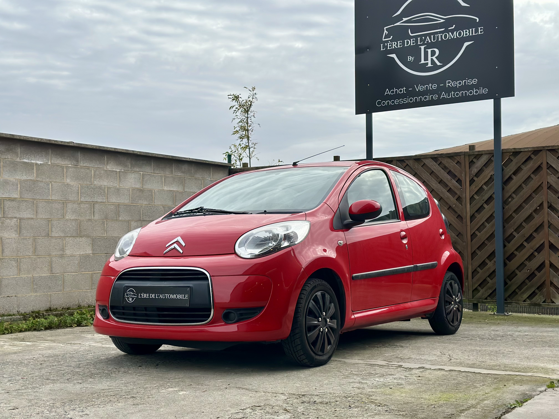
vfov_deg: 30.3
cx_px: 280
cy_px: 210
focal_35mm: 48
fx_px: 775
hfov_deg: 39.7
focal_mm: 6.86
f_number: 1.78
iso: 80
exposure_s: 1/4016
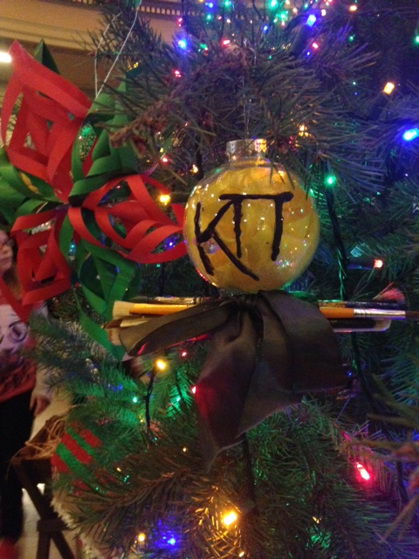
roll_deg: +0.0
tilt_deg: -8.8
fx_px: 533
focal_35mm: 33
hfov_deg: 42.9
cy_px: 280
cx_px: 210
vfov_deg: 55.4
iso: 800
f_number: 2.4
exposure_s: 1/15
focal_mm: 4.12
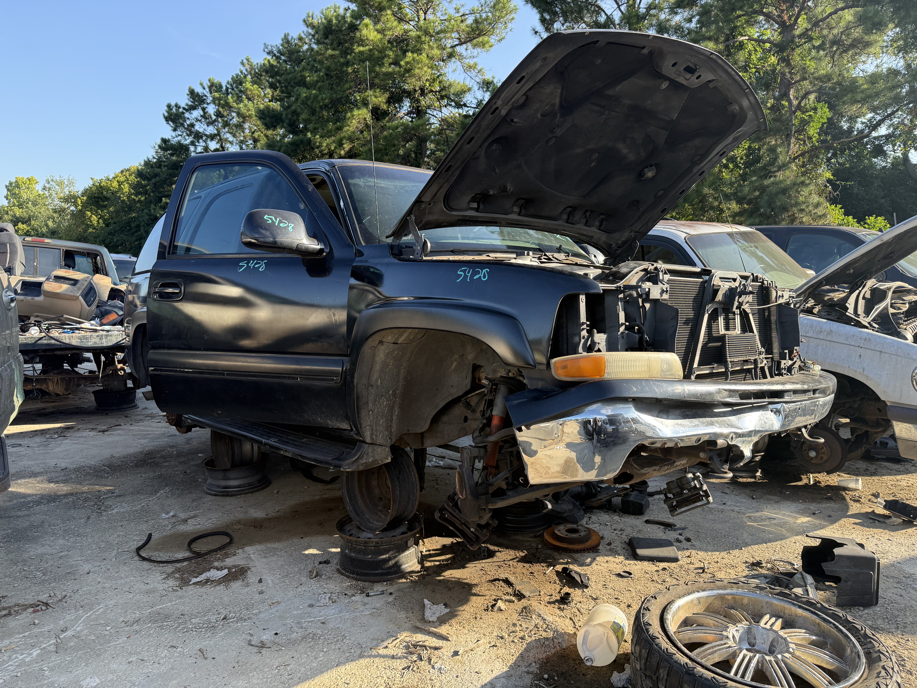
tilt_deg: -5.7
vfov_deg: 56.8
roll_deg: -2.0
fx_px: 636
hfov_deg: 71.6
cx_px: 458
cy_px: 344
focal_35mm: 24
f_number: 1.78
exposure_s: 1/1046
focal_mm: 6.76
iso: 100
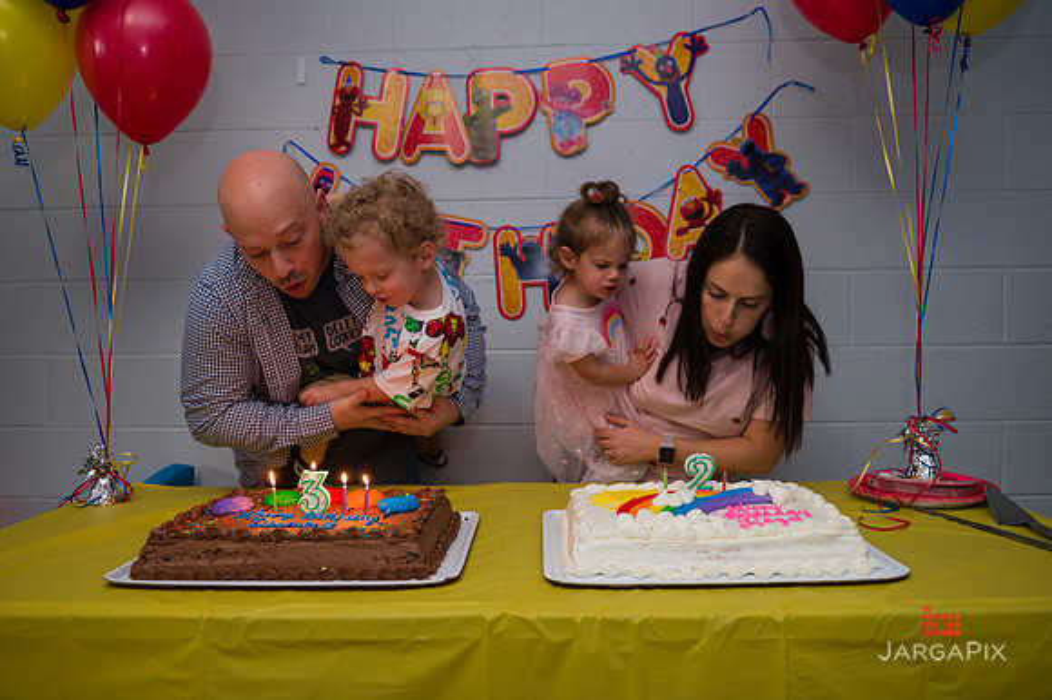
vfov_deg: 47.9
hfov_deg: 67.4
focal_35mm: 27
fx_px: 789
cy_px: 350
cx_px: 526
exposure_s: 1/200
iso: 1250
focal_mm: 27
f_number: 4
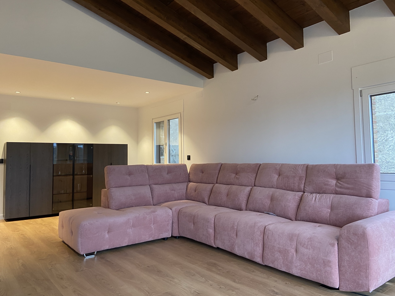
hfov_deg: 65.3
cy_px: 146
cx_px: 204
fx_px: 308
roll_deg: +1.2
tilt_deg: +3.1
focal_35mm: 27
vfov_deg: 51.4
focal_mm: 4.25
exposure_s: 1/50
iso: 250
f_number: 1.8
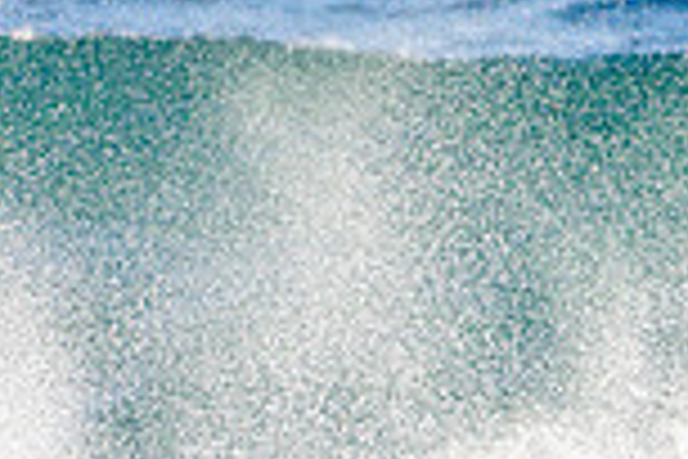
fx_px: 44506
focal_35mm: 2329
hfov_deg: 0.9
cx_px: 875
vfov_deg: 0.6
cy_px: 750
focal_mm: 500
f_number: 5.6
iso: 200
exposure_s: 1/2000
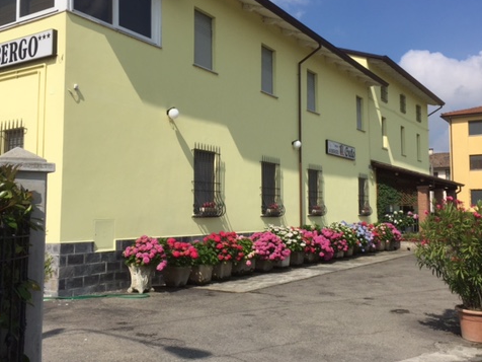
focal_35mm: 39
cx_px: 243
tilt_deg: +5.3
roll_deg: -1.3
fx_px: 543
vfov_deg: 36.8
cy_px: 179
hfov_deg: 47.9
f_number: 2.2
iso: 32
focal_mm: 4.15
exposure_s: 1/3968
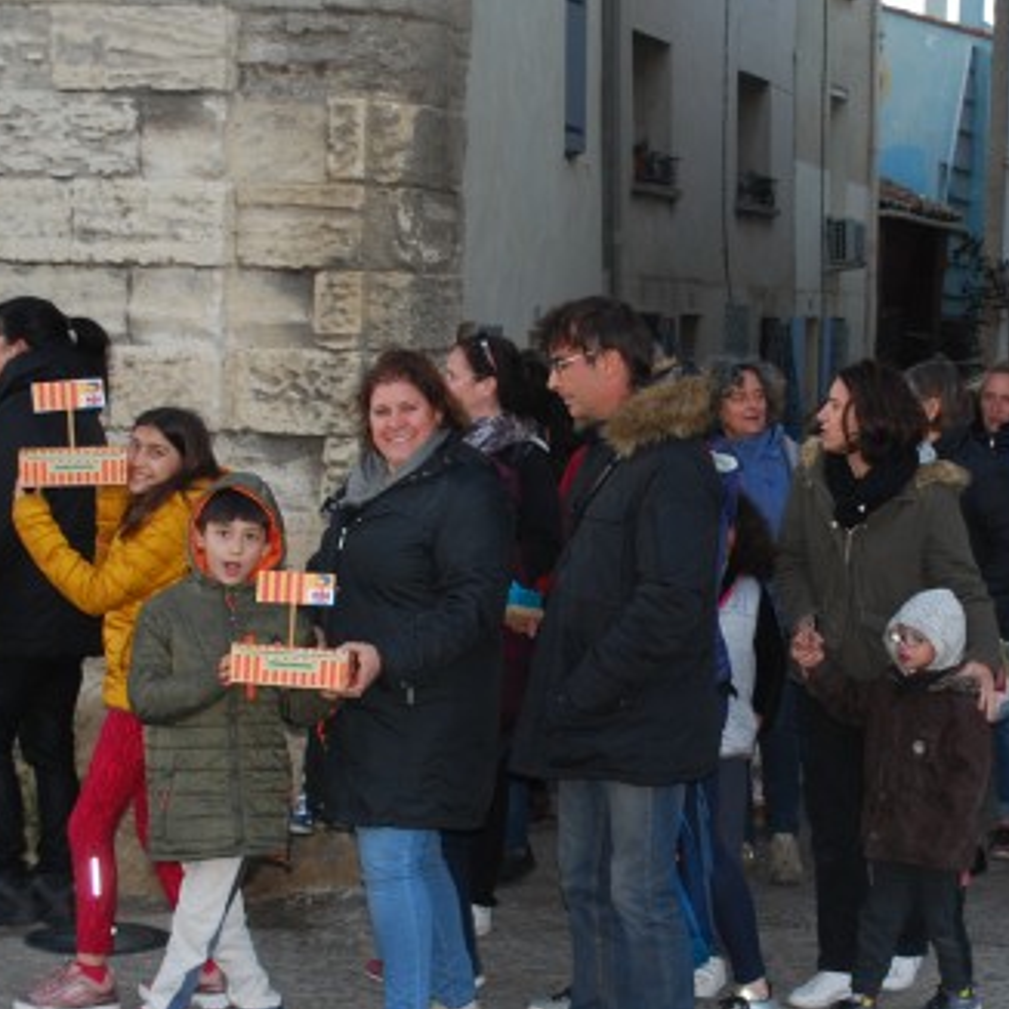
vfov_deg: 23.0
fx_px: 2473
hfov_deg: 23.0
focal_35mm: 75
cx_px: 645
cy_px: 554
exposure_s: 1/60
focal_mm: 24
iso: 280
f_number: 4.2
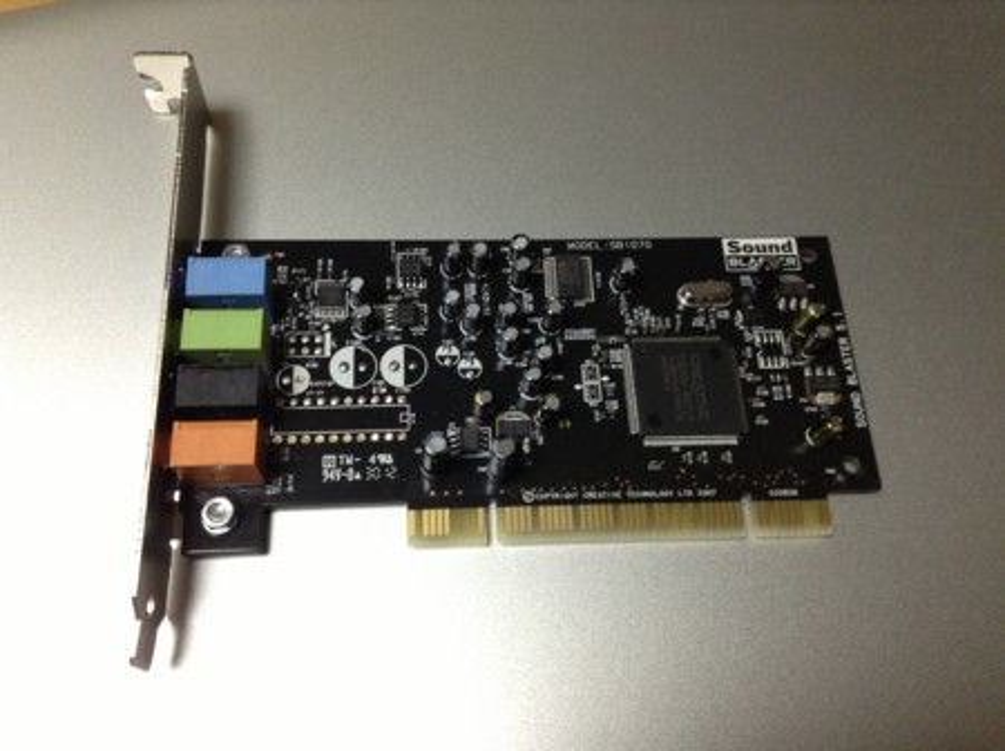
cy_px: 376
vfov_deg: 42.8
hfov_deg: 55.4
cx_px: 502
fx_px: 957
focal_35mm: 33
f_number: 2.4
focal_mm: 3.3
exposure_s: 1/24
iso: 100
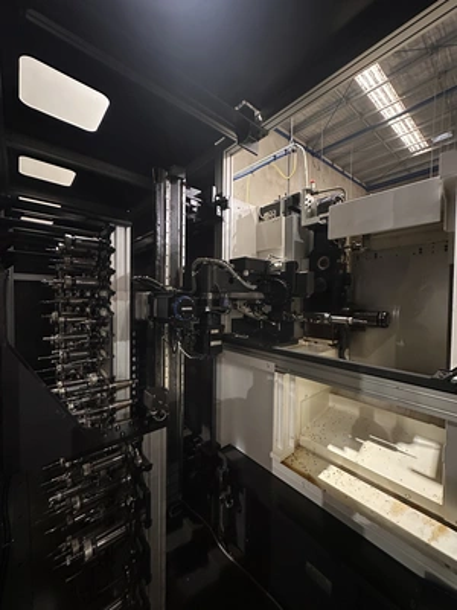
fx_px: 246
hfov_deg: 85.7
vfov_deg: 102.1
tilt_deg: +0.0
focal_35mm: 14
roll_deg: -1.3
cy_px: 305
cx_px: 228
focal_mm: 2.22
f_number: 2.2
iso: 1250
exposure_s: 1/34
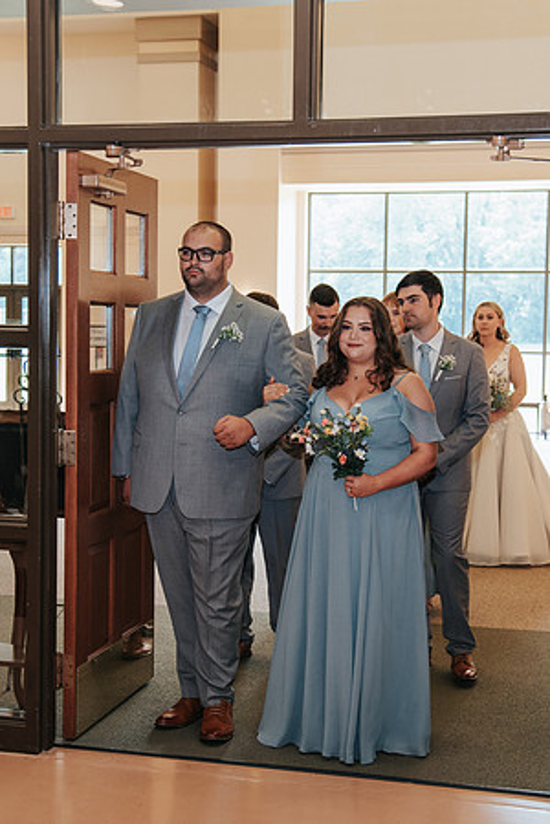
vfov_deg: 34.6
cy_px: 412
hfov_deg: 23.5
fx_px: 1324
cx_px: 281
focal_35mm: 58
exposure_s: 1/200
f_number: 4
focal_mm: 38
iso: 1000
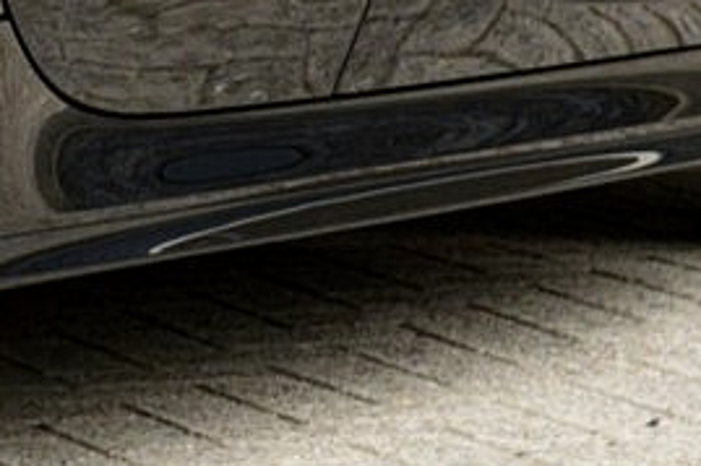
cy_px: -469
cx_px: -782
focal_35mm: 344
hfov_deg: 5.8
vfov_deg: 3.9
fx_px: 6694
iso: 450
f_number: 8
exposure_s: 1/60
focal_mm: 38
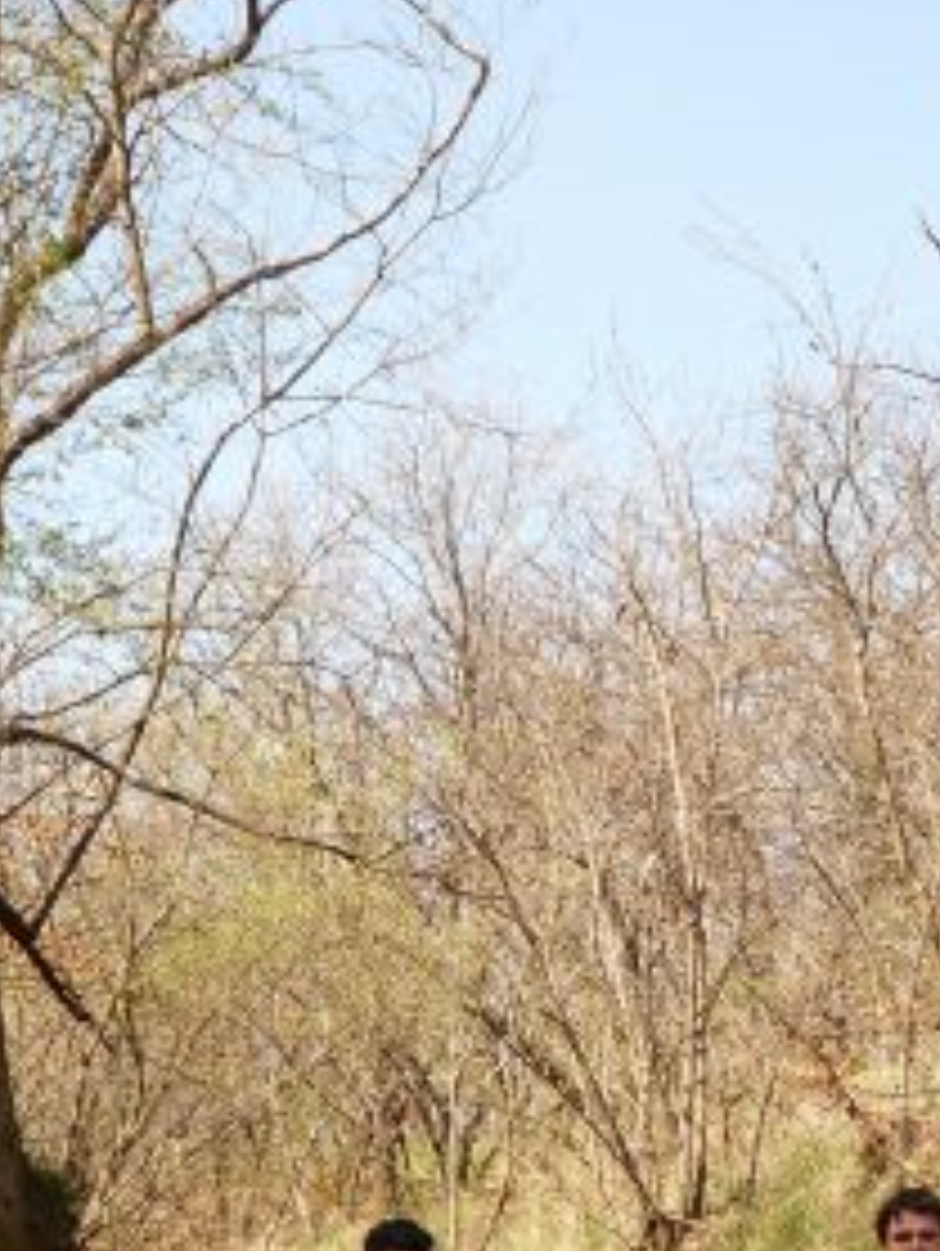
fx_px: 4157
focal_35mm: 115
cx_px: 616
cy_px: 1408
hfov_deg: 12.9
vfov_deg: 16.5
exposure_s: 1/250
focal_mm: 9
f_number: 4
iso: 100
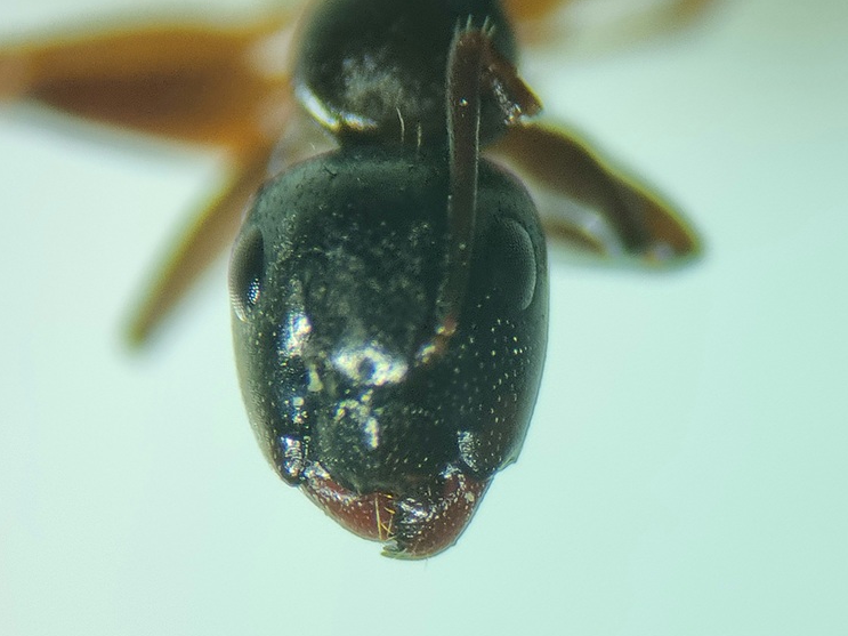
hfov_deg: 58.2
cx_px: 370
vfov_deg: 45.4
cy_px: 352
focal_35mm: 31
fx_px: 759
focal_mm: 5.9
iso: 100
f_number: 2
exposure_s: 1/50
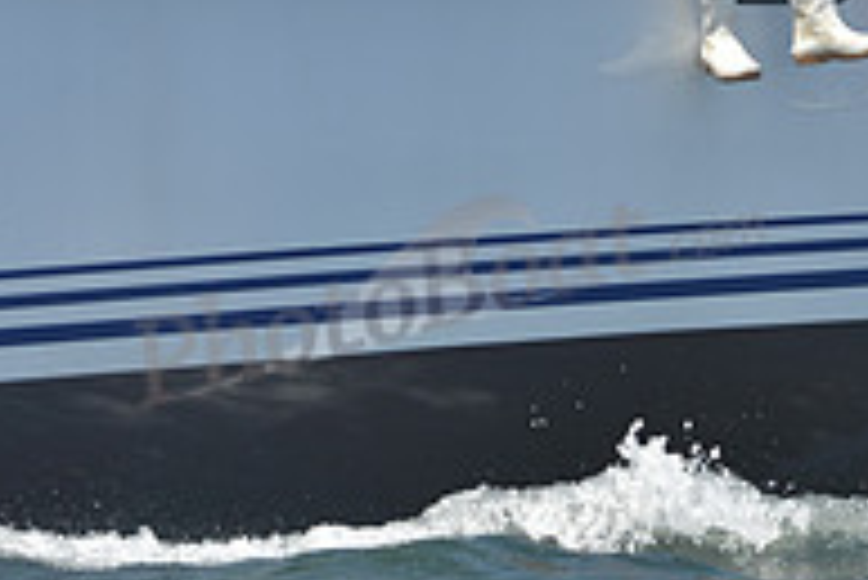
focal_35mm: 872
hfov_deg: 2.4
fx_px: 21040
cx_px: 1003
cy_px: -7
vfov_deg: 1.6
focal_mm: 290
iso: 280
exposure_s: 1/1000
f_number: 7.1
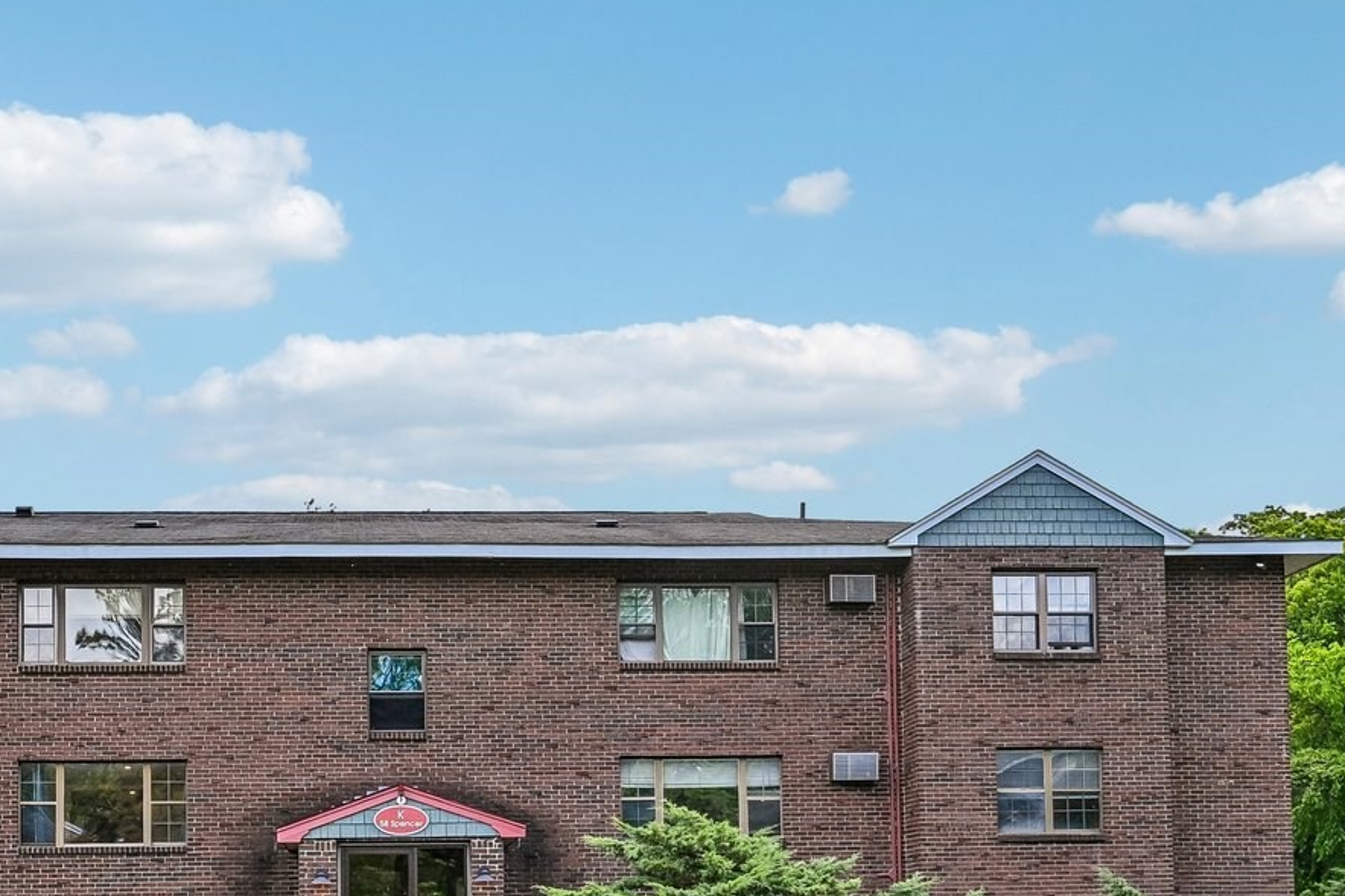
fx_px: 1643
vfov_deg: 28.8
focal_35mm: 44
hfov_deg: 43.5
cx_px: 385
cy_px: 874
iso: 400
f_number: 8
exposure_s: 1/320
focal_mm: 19
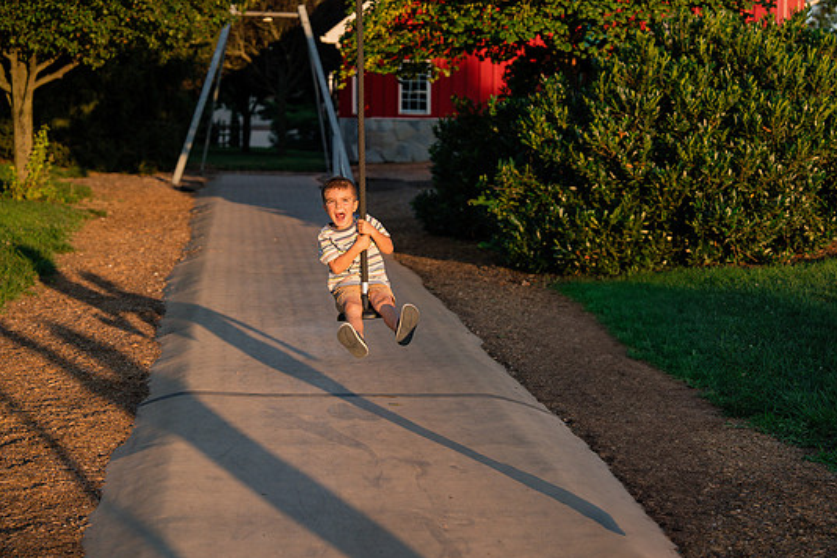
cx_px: 440
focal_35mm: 76
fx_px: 1767
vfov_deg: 17.9
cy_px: 267
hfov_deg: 26.6
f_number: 2.8
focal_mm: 70
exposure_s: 1/3200
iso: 320
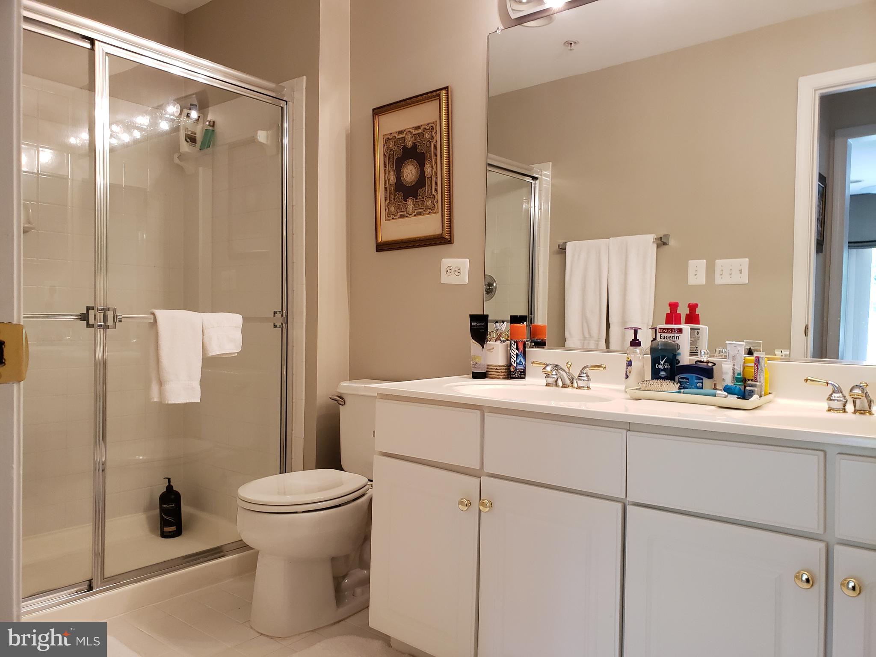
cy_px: 328
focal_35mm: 26
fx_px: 658
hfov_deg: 67.3
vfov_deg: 53.1
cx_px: 438
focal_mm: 4.3
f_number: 2.4
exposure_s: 1/60
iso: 250
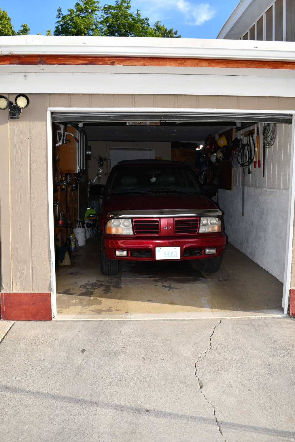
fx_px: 406
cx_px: 148
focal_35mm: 33
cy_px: 221
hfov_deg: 40.0
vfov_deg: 57.2
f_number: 5.6
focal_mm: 22
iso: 100
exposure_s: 1/250
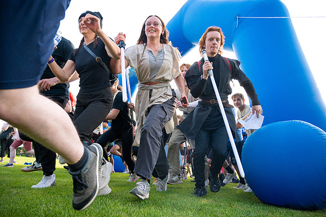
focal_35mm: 24
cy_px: 108
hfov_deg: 73.8
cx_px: 163
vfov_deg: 53.1
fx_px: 217
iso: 640
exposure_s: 1/1000
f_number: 4
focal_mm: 24
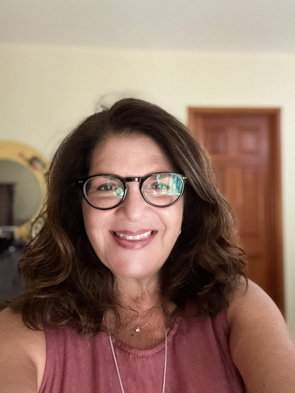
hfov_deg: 46.8
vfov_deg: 60.0
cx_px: 148
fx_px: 341
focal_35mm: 30
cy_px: 196
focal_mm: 2.71
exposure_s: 1/27
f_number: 2.2
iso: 800
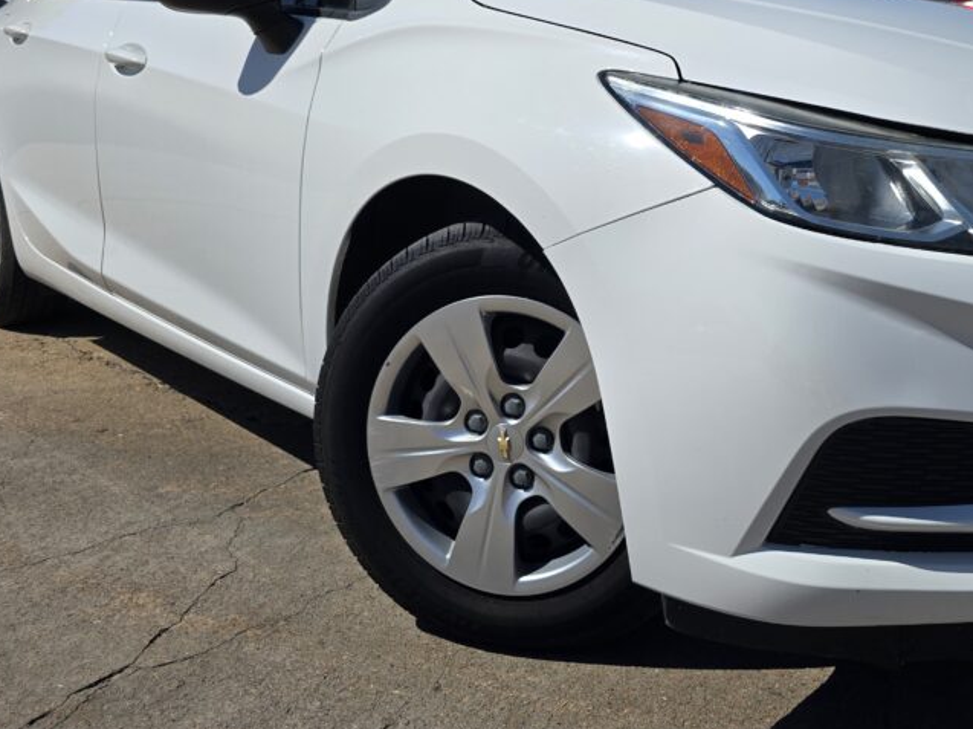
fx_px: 1039
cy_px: 150
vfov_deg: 37.3
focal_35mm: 37
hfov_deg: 48.8
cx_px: 689
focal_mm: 6.3
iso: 12
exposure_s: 1/1761
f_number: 1.7
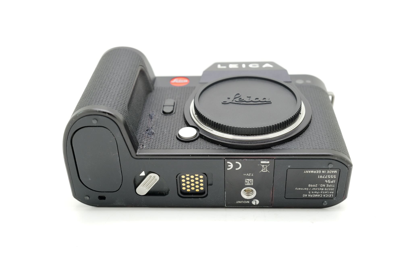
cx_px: 202
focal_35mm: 43
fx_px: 481
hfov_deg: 45.4
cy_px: 134
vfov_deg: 31.2
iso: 800
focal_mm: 43
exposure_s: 1/60
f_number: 8
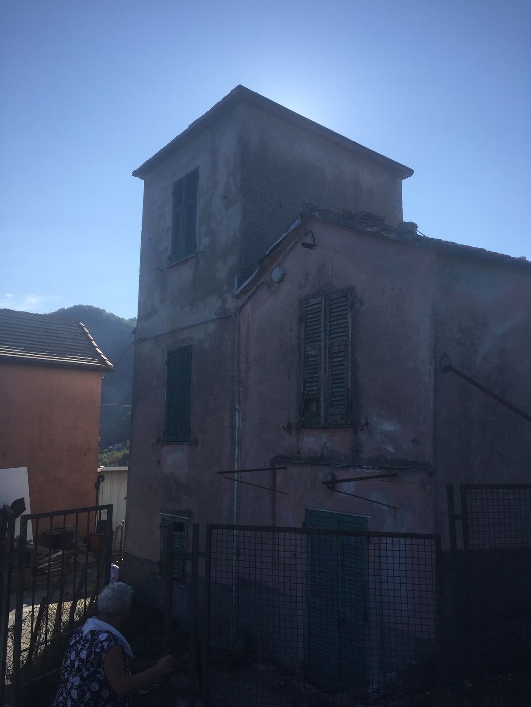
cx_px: 266
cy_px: 354
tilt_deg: +9.9
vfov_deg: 61.7
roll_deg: -0.2
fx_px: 593
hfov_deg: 48.2
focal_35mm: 29
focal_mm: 4.15
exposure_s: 1/1980
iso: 32
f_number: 2.2
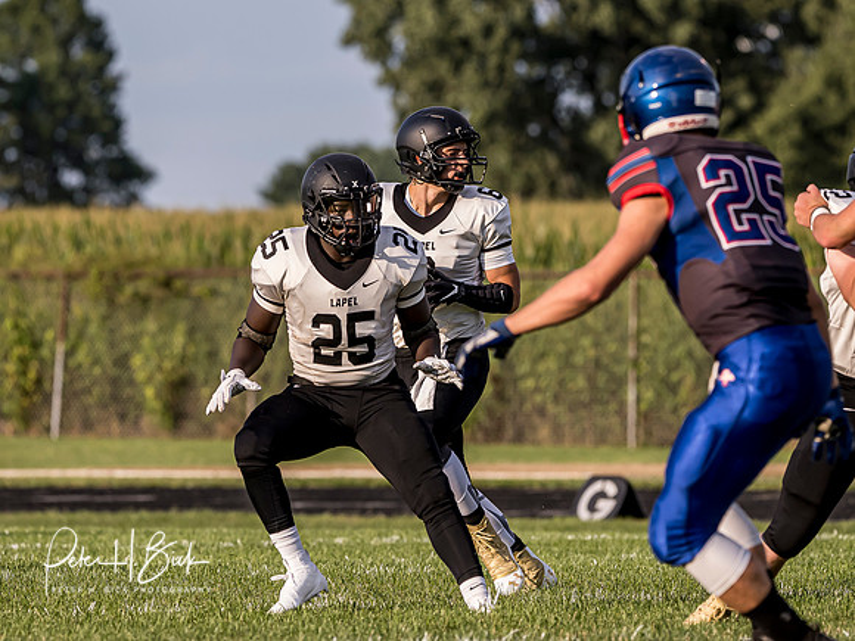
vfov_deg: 2.7
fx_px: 13546
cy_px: 247
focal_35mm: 548
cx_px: 449
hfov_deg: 3.6
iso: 320
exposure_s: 1/1600
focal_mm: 200
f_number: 4
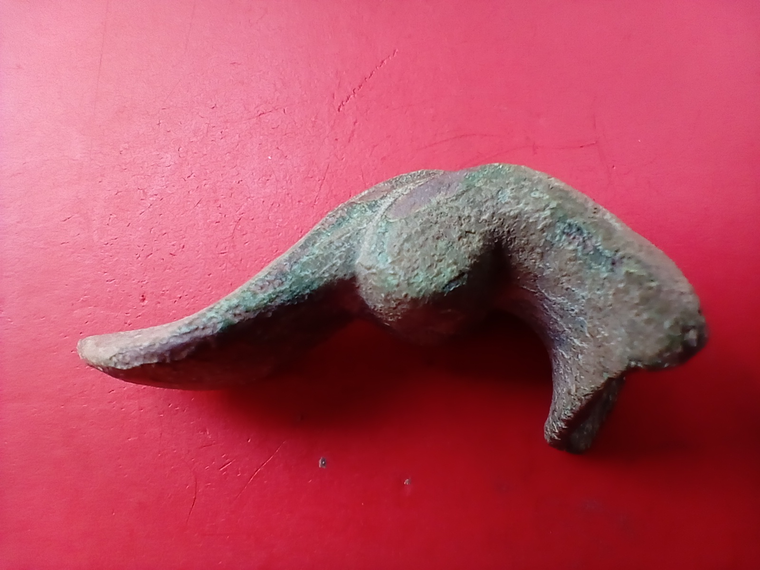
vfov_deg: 49.7
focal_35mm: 28
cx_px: 380
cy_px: 285
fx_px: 615
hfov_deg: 63.4
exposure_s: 1/205
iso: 106
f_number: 2.4
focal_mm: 1.77
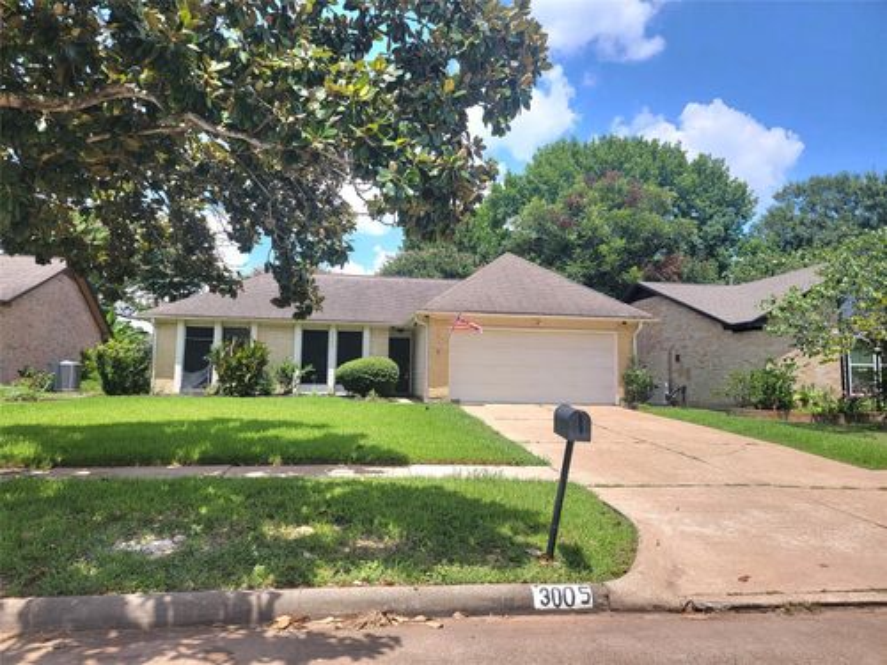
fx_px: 615
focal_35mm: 24
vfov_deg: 56.8
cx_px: 444
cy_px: 332
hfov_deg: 71.6
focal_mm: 6.7
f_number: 1.8
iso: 16
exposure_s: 1/833
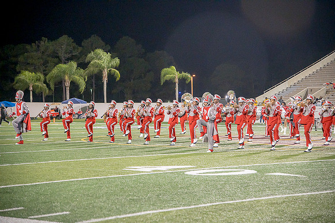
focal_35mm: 92
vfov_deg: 14.8
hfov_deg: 22.2
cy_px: 112
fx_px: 856
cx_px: 168
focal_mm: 92
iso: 2000
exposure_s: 1/200
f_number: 4
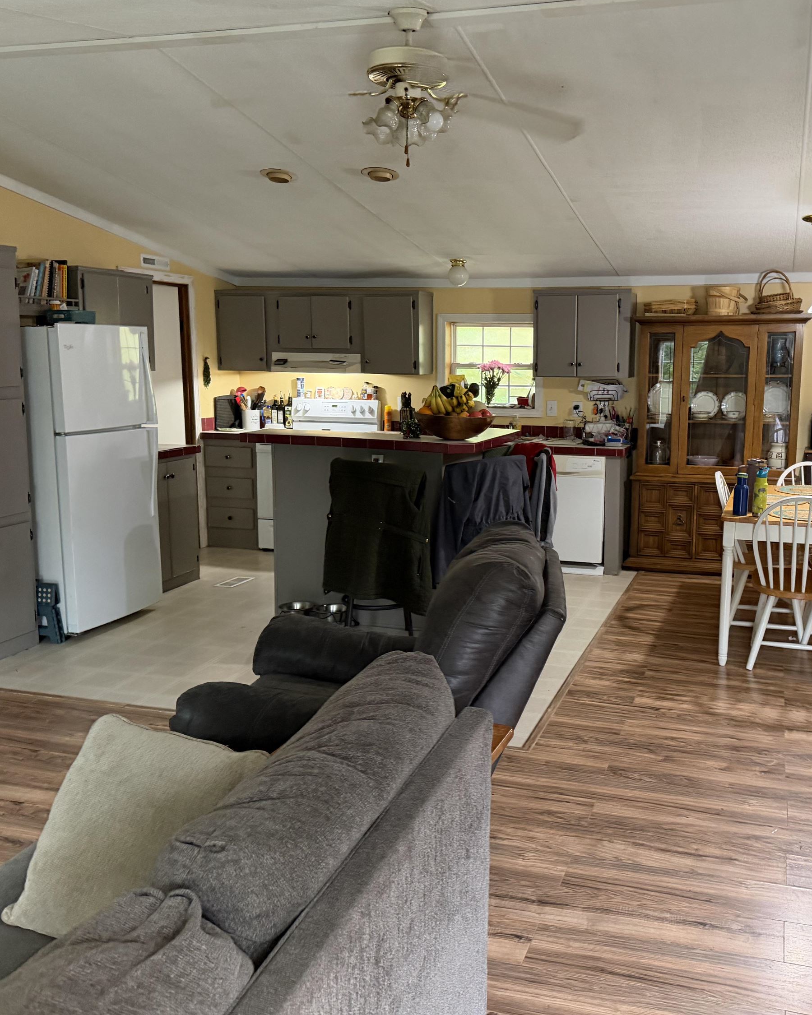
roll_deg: -0.2
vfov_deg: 55.7
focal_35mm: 32
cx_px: 498
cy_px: 502
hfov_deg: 45.5
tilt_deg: -8.7
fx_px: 961
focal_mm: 6.76
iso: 500
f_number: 1.78
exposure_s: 1/60
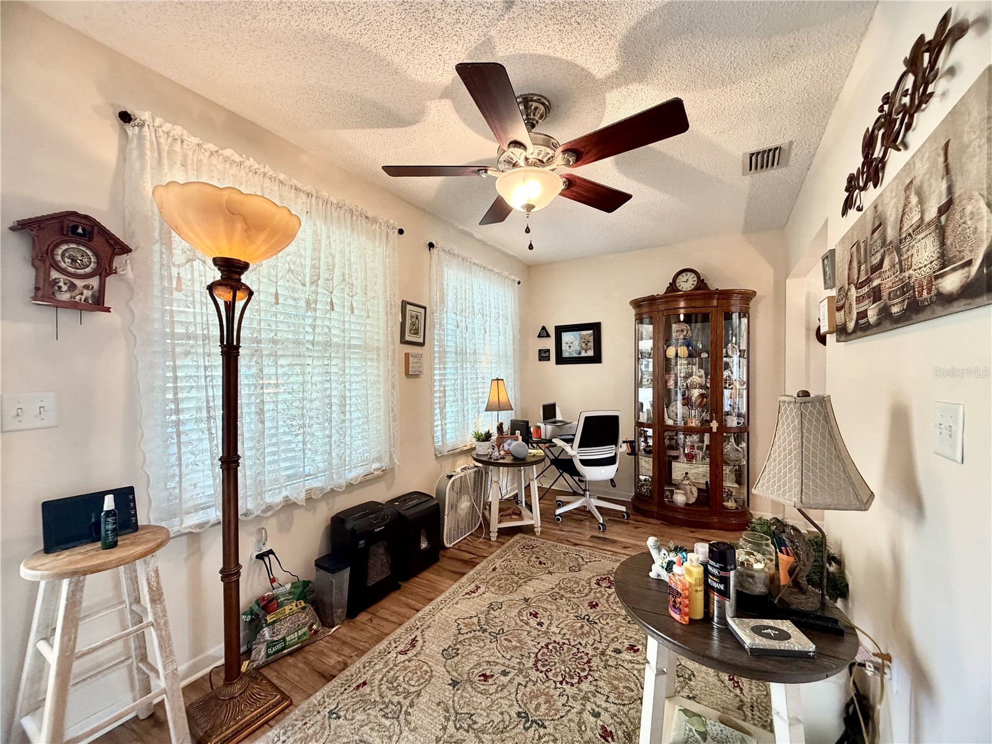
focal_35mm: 14
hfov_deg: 102.1
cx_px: 496
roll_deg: -0.3
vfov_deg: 85.7
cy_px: 372
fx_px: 401
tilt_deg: -0.7
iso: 320
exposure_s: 1/60
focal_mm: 2.22
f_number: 2.2
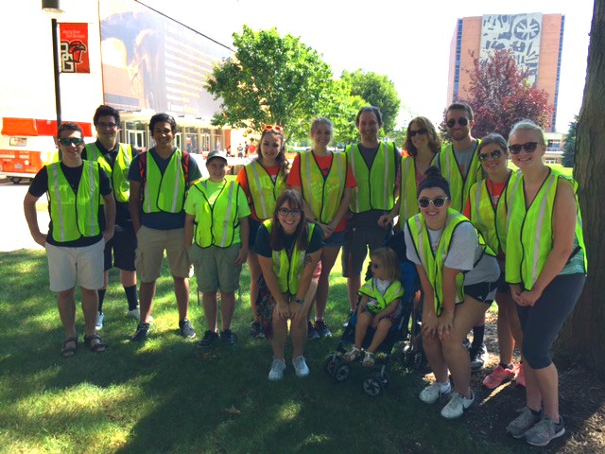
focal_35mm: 29
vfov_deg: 48.2
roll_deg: -0.7
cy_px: 227
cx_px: 302
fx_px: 507
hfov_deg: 61.7
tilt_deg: -8.0
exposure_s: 1/416
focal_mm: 4.15
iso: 32
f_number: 2.2
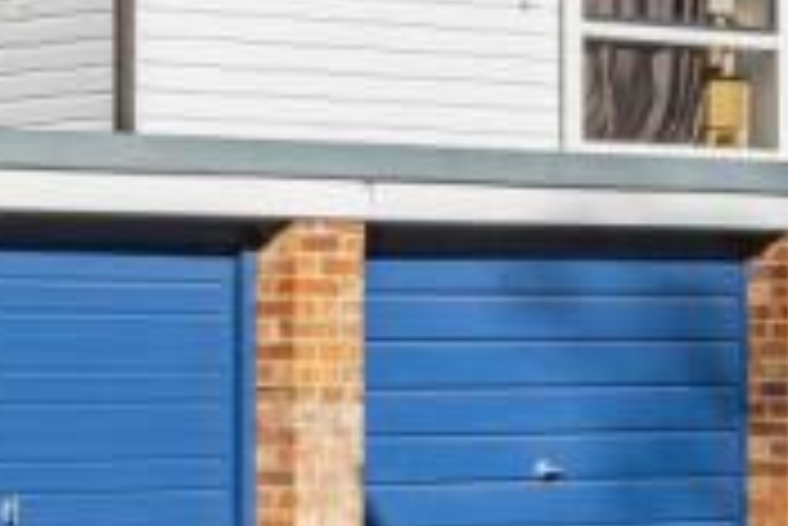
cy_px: 609
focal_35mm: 187
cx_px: -142
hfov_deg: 10.8
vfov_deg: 7.3
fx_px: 4097
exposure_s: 1/250
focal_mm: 50
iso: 250
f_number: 22
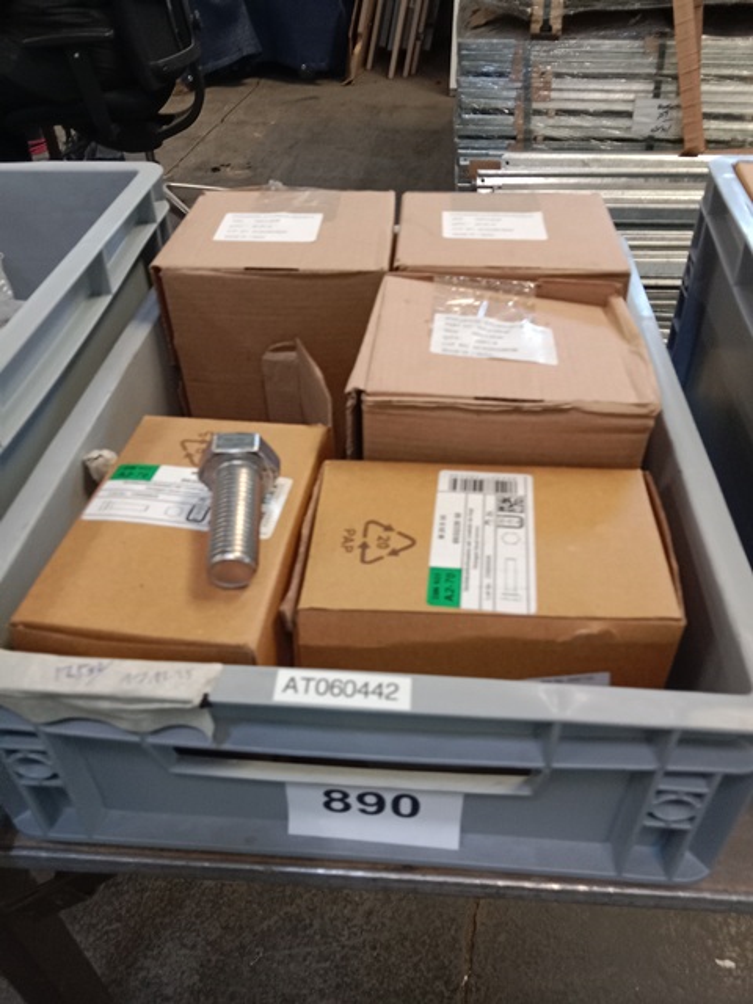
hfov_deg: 51.4
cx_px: 376
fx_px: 783
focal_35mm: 27
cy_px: 502
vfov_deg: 65.3
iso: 761
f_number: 2.2
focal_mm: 3.65
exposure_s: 1/16.7
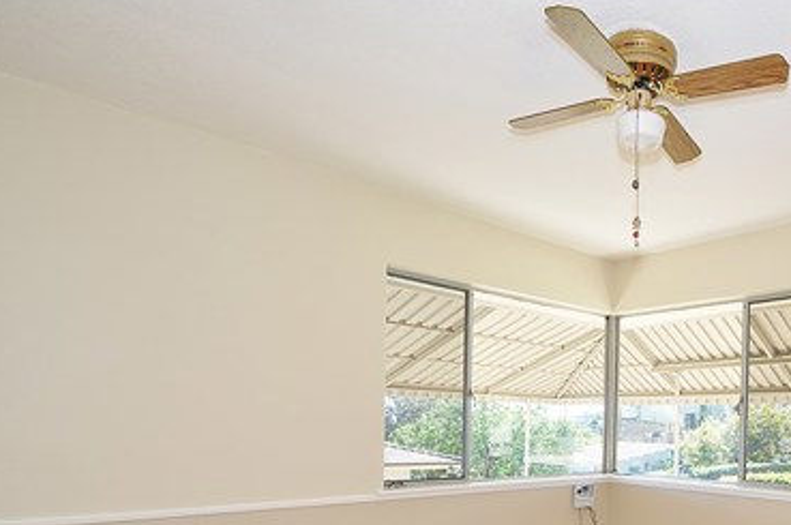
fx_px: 571
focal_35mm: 26
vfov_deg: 47.0
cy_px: 415
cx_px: 639
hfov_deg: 63.2
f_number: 10
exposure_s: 1/40
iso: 200
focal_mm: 10
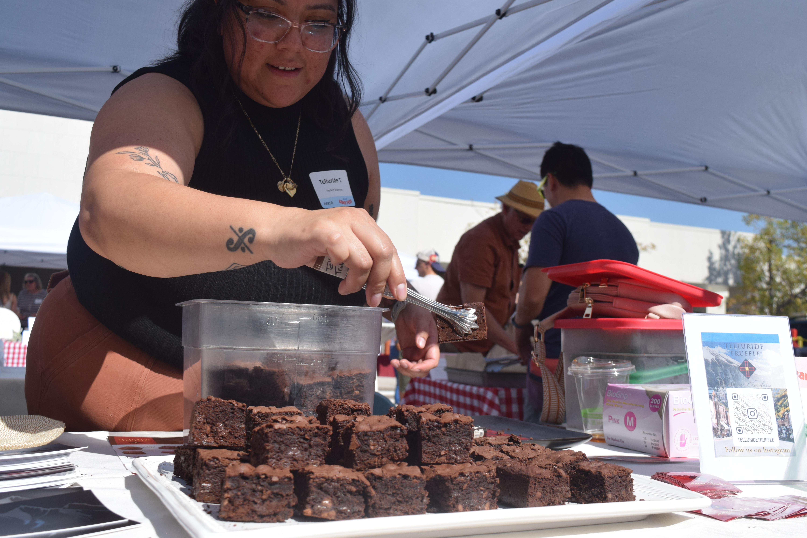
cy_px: 269
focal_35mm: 36
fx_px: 807
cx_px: 404
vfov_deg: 36.9
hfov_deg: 53.1
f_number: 7.1
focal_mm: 24
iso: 400
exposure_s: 1/2000
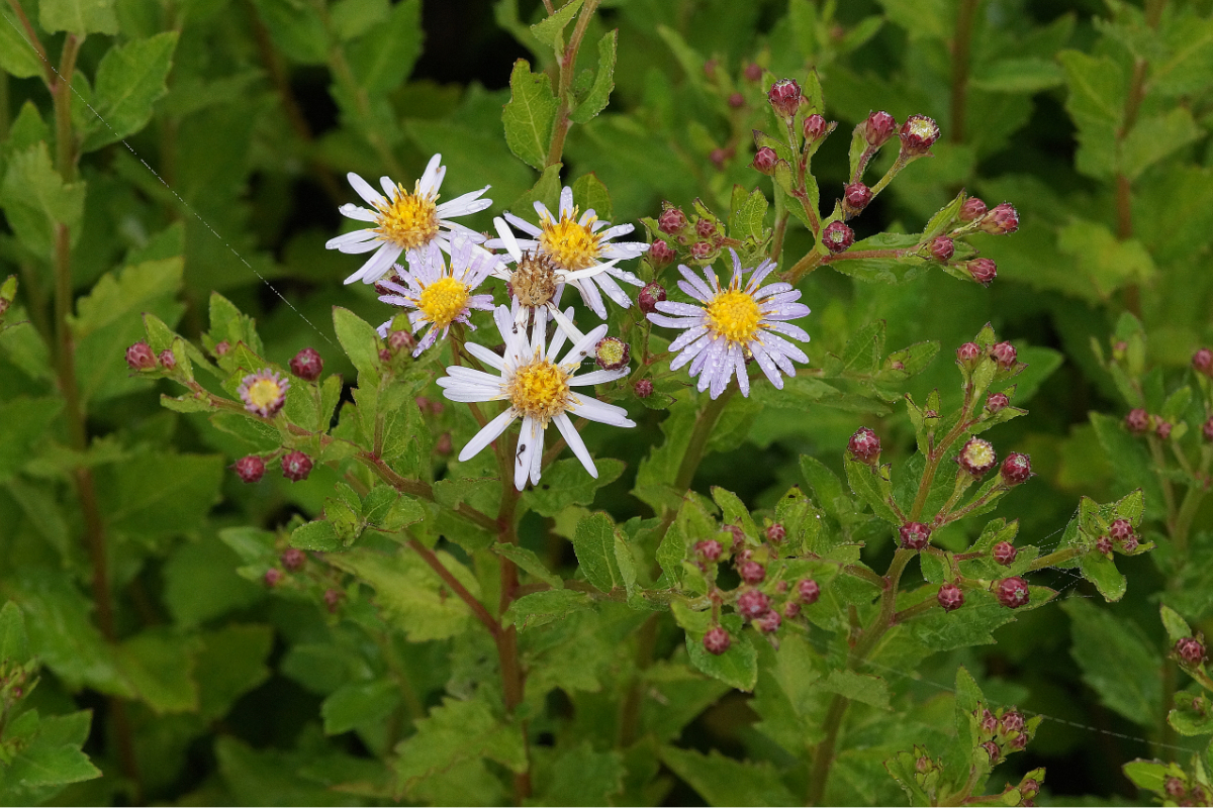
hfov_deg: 13.7
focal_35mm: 150
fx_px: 5054
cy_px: 404
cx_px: 606
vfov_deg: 9.1
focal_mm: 100
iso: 1250
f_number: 8
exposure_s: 1/160
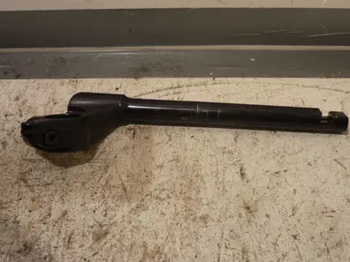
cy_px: 122
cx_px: 191
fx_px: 404
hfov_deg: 46.7
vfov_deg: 35.9
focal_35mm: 40
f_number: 2.8
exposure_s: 1/50
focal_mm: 5.5
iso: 80
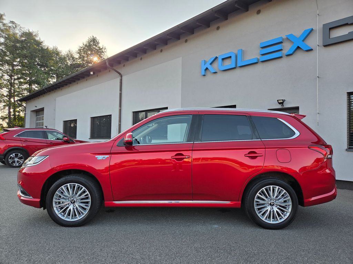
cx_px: 176
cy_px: 132
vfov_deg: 58.9
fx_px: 235
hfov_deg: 73.9
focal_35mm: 23
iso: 80
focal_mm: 5.4
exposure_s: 1/1055
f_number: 1.8
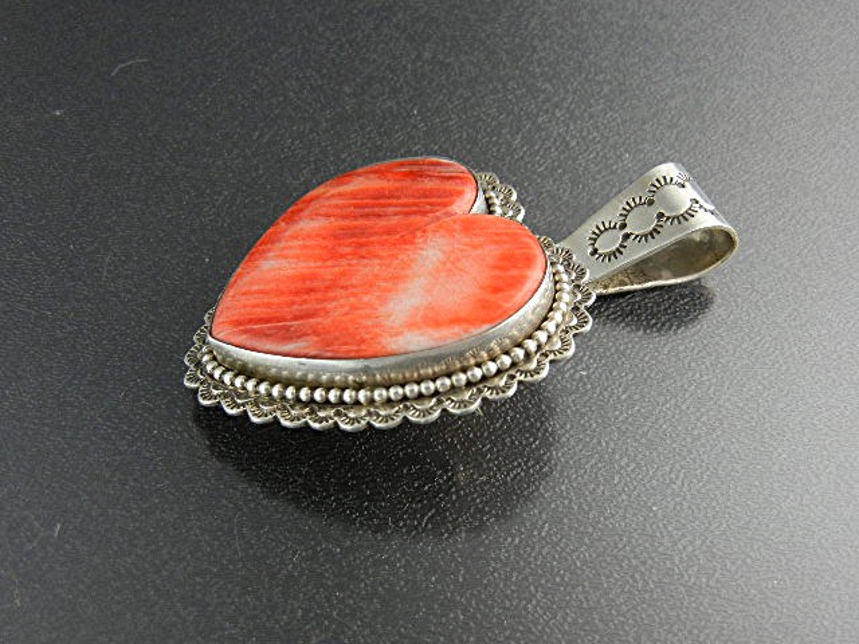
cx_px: 430
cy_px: 322
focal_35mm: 45
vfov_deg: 32.2
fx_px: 1117
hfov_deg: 42.1
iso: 400
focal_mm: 8.1
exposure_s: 1/23.8
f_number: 3.8
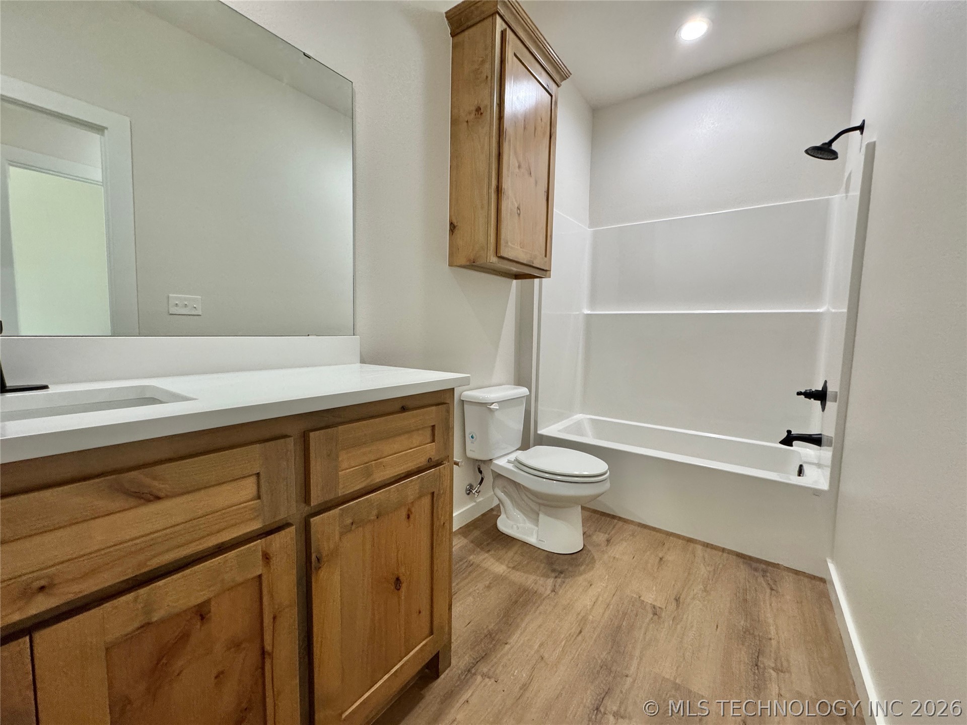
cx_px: 484
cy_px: 362
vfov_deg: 85.7
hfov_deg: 102.1
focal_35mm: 14
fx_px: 391
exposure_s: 1/120
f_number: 2.2
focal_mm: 2.22
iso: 250
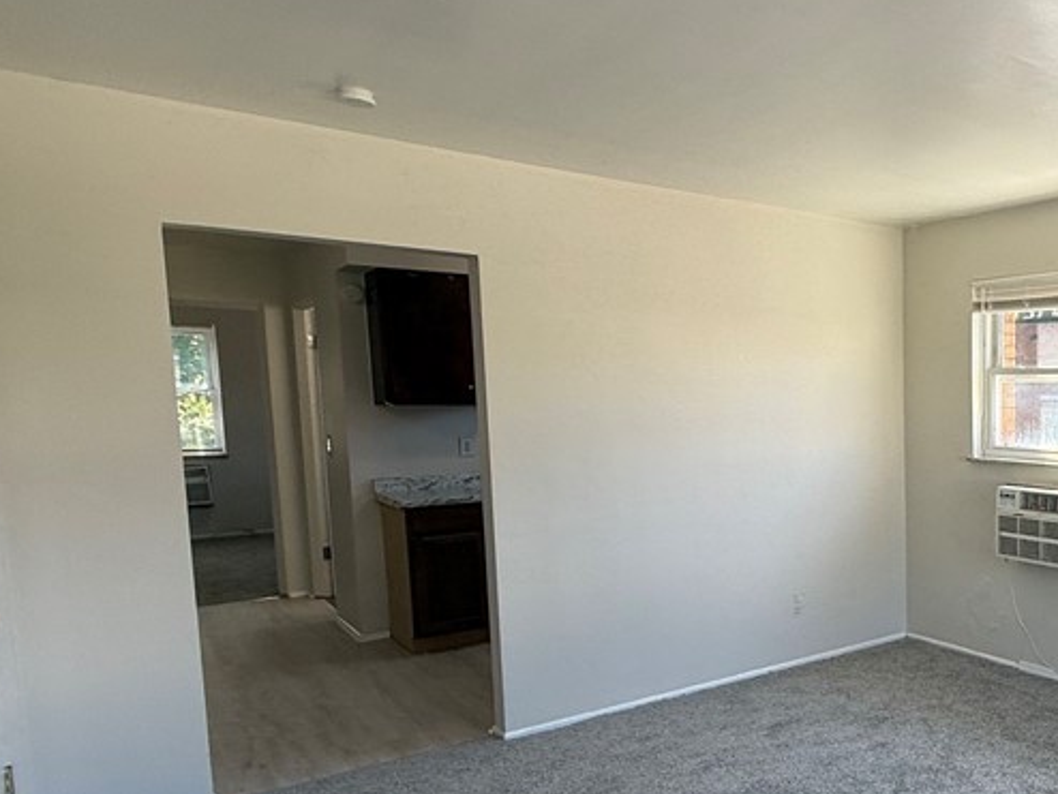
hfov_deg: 51.2
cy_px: 484
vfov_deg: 47.9
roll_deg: -0.5
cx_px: 1028
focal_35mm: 29
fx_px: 887
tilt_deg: -5.4
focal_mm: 2.22
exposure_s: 1/101
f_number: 2.2
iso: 50
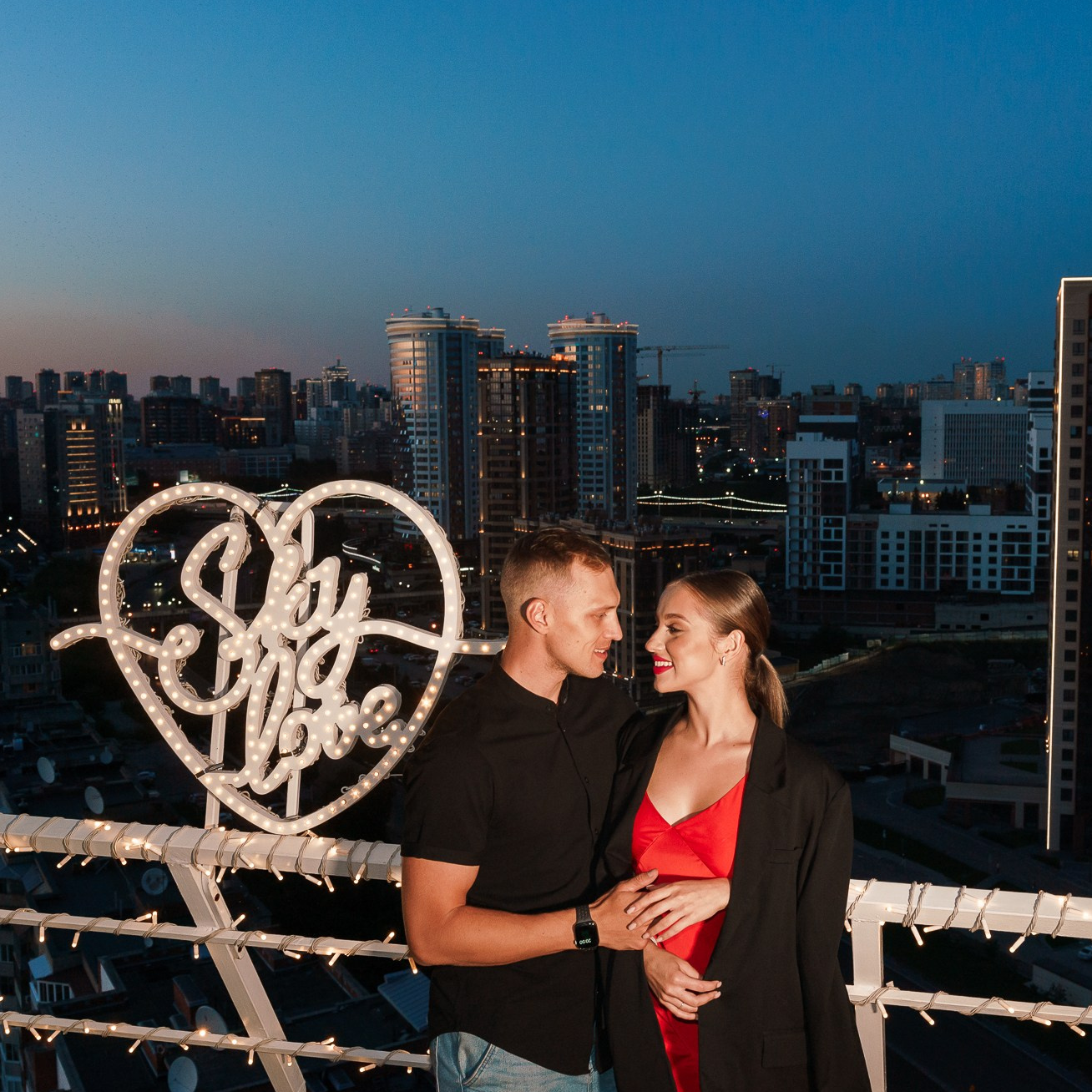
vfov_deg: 42.8
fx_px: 1392
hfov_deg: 42.6
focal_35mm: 39
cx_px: 674
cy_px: 555
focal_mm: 20
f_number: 5
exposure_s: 1/60
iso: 500
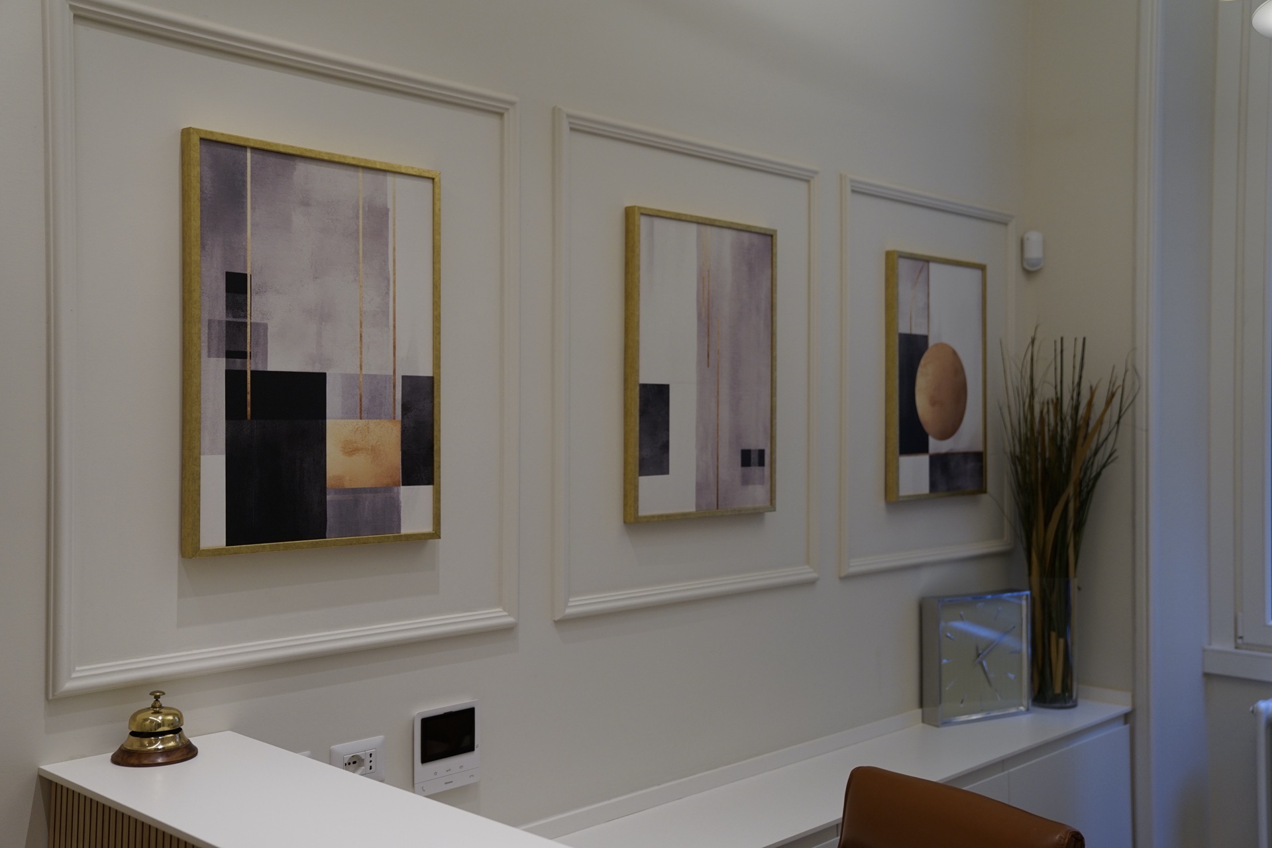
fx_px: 1272
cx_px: 636
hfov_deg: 53.1
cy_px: 424
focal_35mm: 36
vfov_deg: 36.9
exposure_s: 1/160
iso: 400
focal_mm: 36
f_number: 3.2
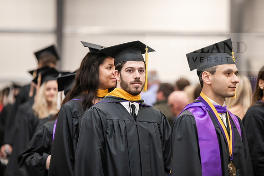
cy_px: 88
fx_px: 1210
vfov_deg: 8.3
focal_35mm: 165
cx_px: 132
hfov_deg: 12.4
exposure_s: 1/200
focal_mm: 165
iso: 2500
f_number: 3.2
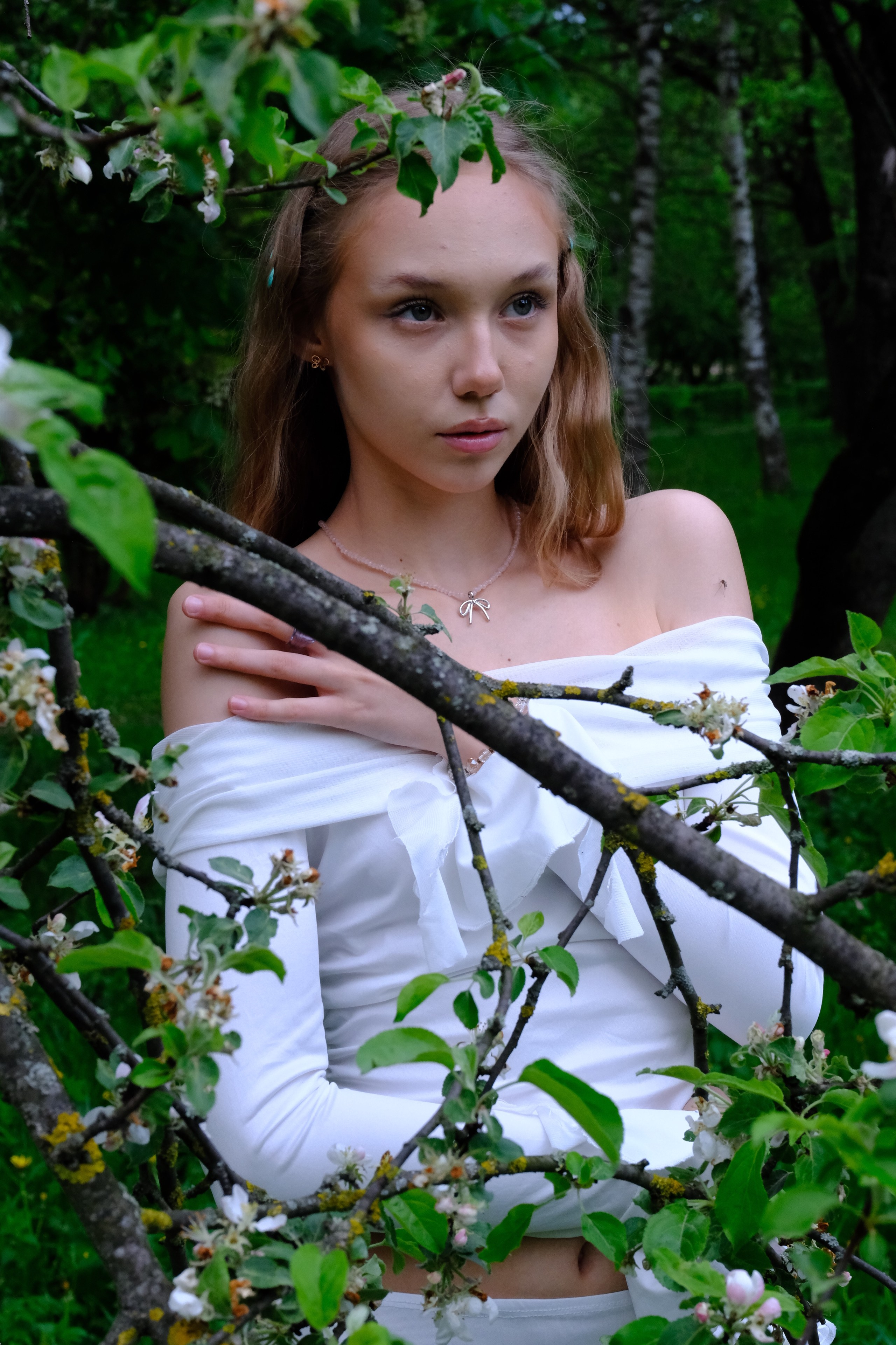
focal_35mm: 75
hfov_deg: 18.2
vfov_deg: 27.0
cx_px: 448
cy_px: 672
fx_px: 2800
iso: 2000
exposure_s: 1/180
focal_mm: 50
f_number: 9
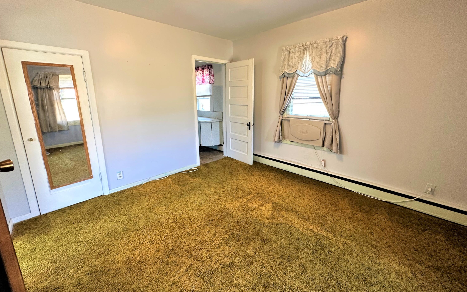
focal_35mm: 15
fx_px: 191
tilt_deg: -11.3
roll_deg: +0.7
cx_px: 235
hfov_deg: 101.5
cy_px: 132
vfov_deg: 74.6
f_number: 2.2
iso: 200
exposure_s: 1/60
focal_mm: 2.22
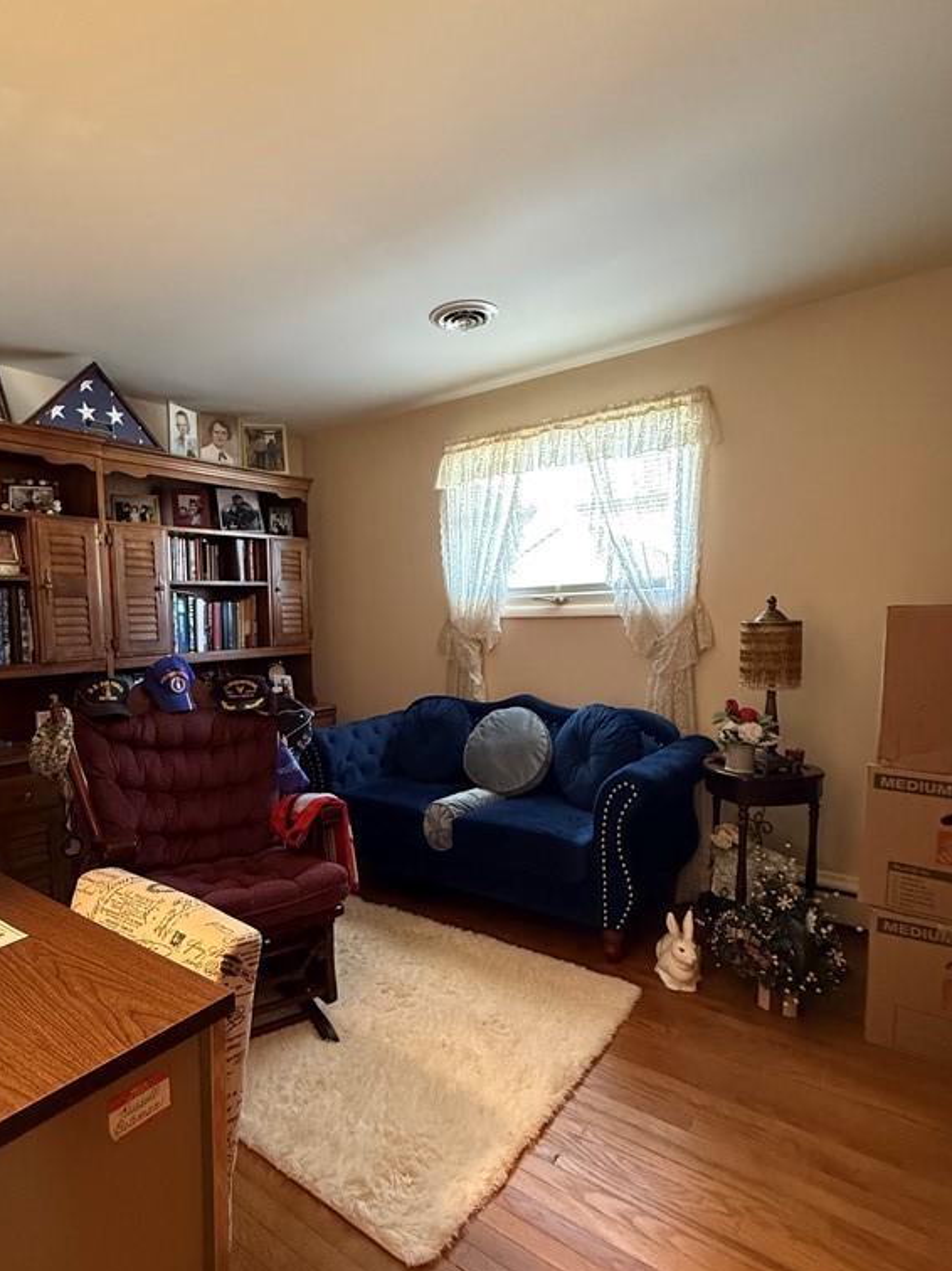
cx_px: 362
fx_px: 697
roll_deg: +0.4
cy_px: 687
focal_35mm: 19
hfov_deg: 67.7
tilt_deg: -3.9
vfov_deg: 84.5
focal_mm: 2.22
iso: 800
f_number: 2.2
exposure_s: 1/60
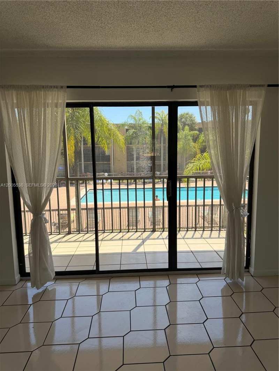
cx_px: 140
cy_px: 186
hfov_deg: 56.8
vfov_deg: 71.6
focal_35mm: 24
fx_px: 258
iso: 80
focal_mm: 6.76
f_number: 1.78
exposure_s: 1/831
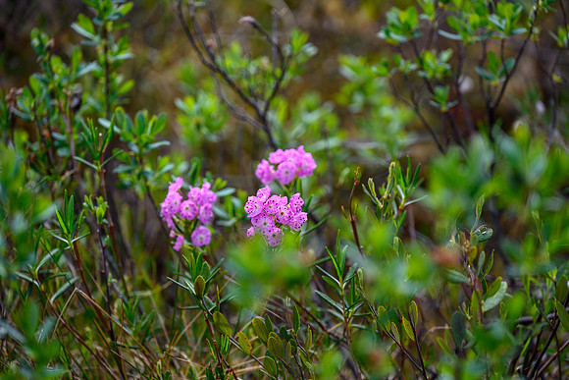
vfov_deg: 6.9
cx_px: 284
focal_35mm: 200
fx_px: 3162
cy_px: 190
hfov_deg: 10.3
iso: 320
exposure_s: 1/400
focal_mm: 200
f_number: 6.3
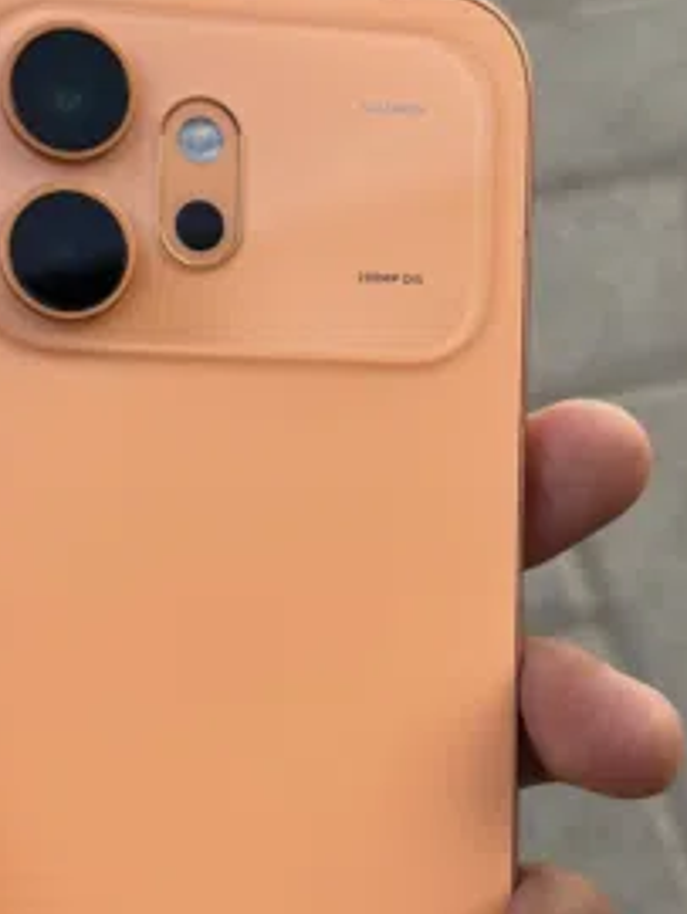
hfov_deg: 20.7
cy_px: 623
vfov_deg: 27.2
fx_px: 1876
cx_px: 250
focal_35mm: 71
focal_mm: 6.86
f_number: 1.78
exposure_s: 1/2358
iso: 100
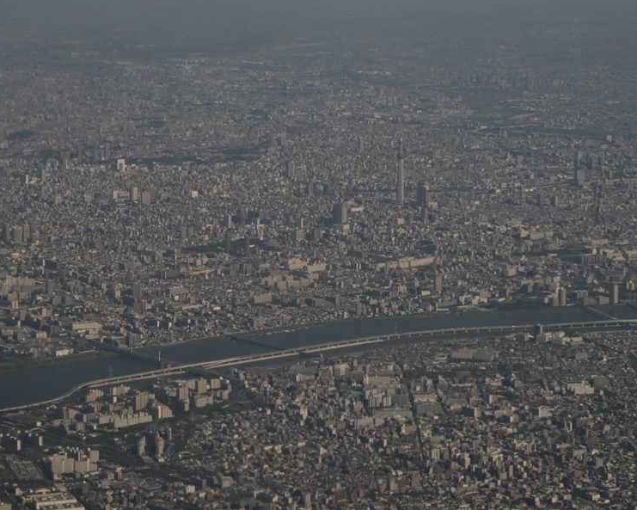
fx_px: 2149
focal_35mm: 114
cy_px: 169
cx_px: 395
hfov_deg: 16.8
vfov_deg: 13.5
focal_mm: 50
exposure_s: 1/1600
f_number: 4.5
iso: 100
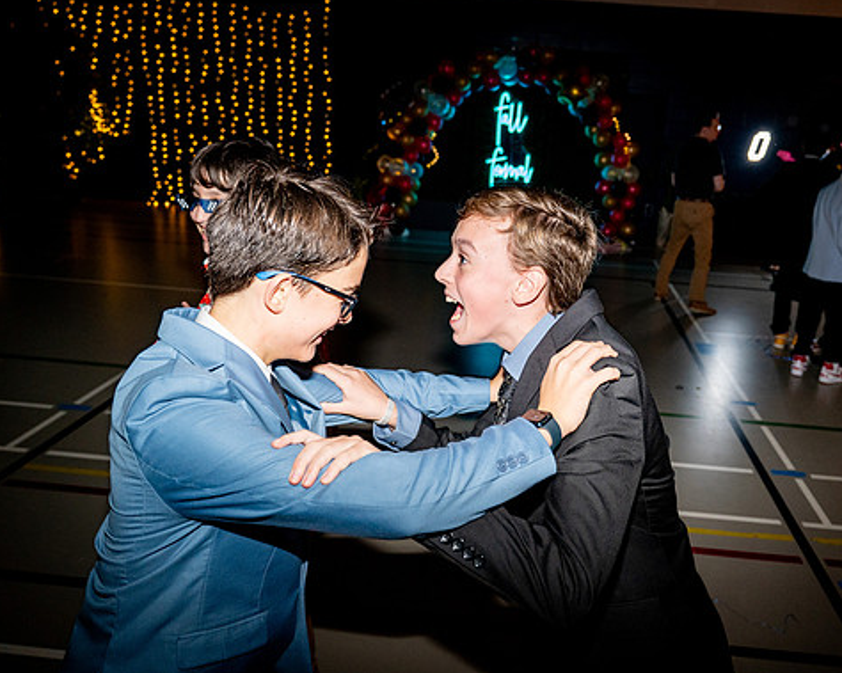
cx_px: 494
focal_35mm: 31
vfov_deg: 47.1
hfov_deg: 56.9
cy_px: 333
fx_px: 772
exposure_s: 1/100
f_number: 4
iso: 1250
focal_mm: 27
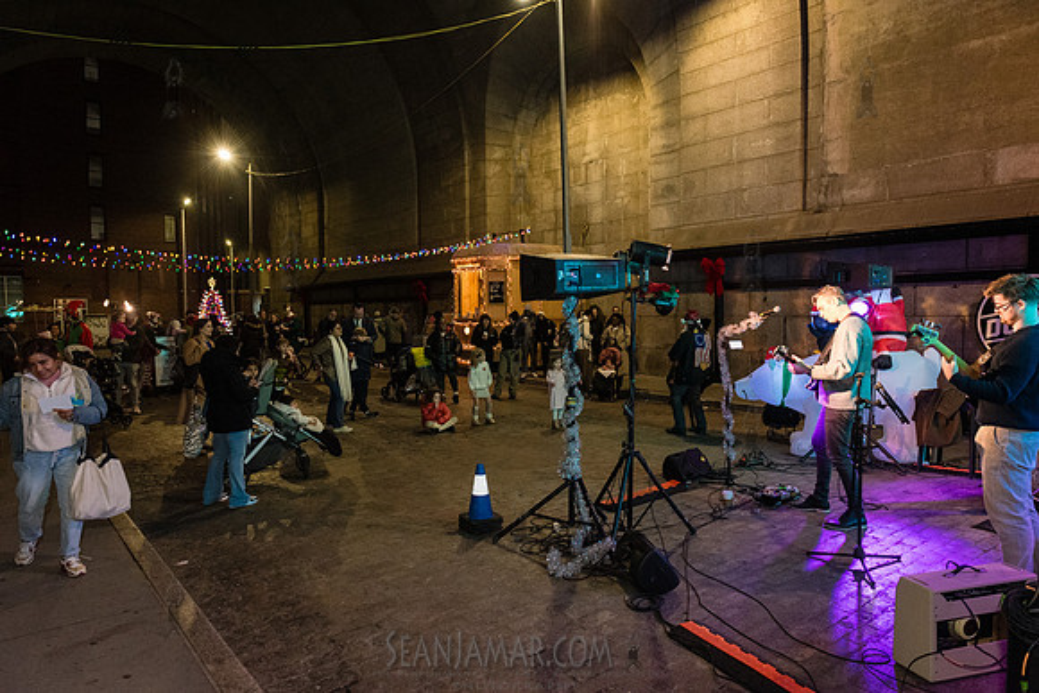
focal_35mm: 24
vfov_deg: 53.2
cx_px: 520
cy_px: 346
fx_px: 693
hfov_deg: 73.7
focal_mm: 24
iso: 6400
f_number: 3.5
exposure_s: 1/125
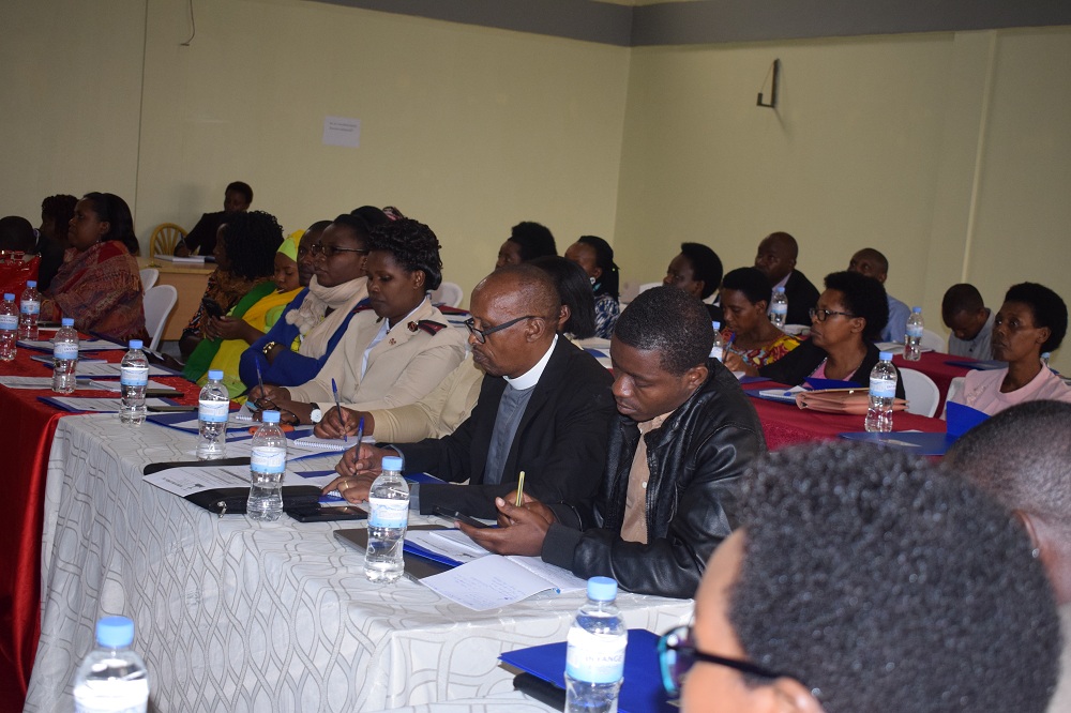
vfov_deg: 28.1
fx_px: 1427
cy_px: 356
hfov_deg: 41.1
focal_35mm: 48
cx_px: 536
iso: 1100
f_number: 4.5
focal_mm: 32
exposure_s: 1/60
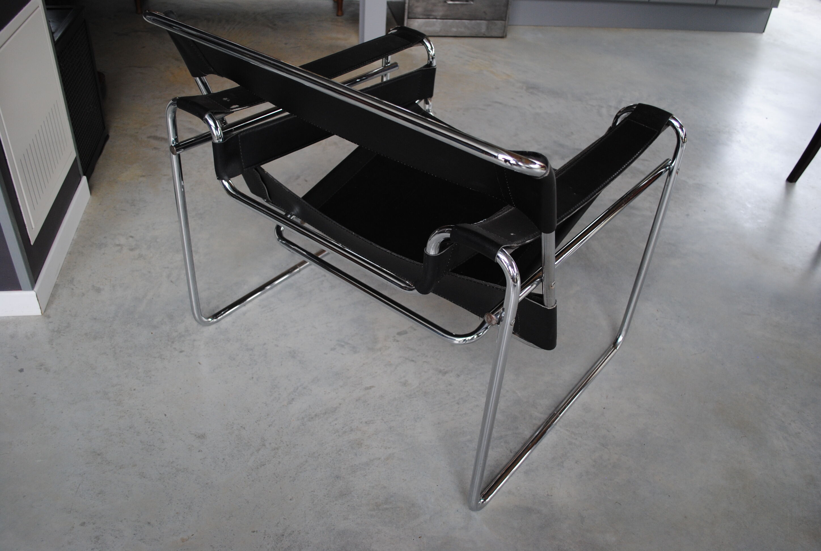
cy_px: 276
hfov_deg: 61.8
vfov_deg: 43.8
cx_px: 410
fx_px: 686
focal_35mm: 30
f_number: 3.8
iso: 250
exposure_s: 1/30
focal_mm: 20
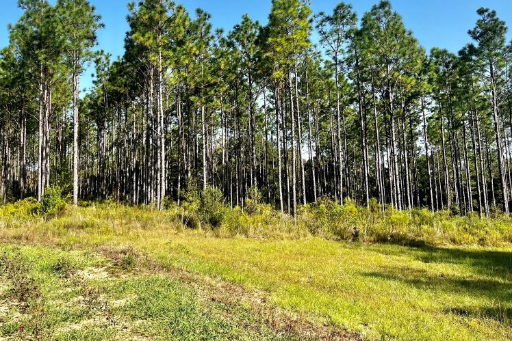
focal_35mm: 37
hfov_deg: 51.8
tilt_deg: +8.5
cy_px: 110
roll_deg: +2.4
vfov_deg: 35.6
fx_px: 526
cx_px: 228
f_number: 1.6
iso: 50
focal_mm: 5.1
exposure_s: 1/2137
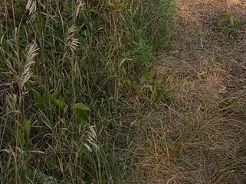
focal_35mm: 100
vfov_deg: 13.0
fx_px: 711
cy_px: -174
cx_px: 264
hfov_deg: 18.9
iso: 22
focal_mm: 6.9
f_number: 1.68
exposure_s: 1/730
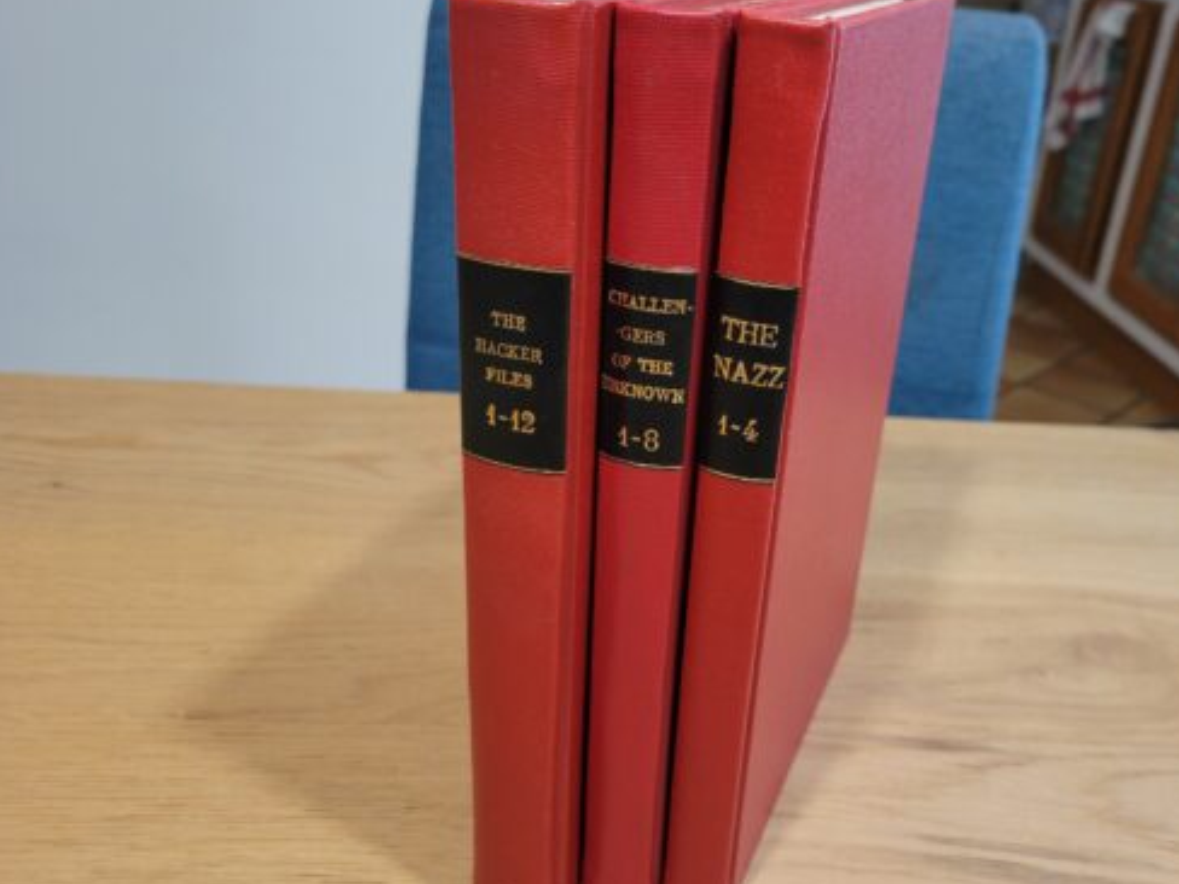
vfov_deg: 44.2
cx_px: 662
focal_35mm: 32
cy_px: 437
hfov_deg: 56.7
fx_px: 1090
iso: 200
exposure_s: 1/50
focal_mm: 5.4
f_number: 1.8
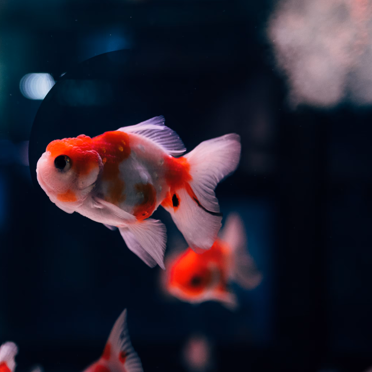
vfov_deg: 52.5
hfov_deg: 50.6
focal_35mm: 31
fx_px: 377
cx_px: 99
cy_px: 186
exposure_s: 1/125
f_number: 1.6
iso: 640
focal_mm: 16
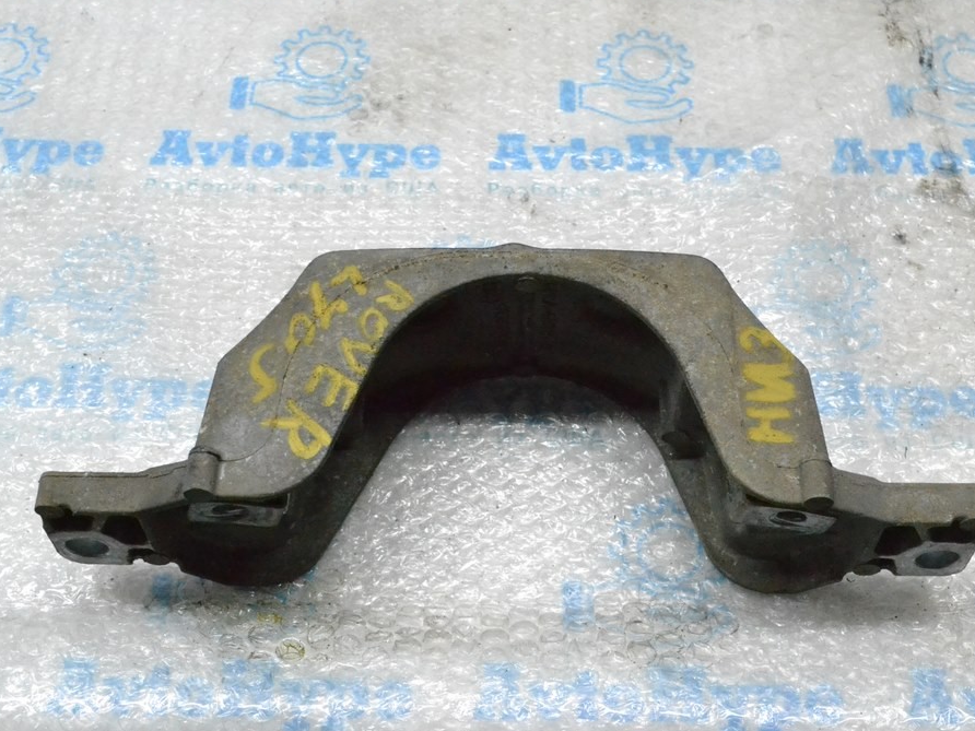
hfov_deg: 36.2
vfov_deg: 27.5
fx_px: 1493
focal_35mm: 53
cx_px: 502
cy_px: 360
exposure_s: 1/160
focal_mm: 32
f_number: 11
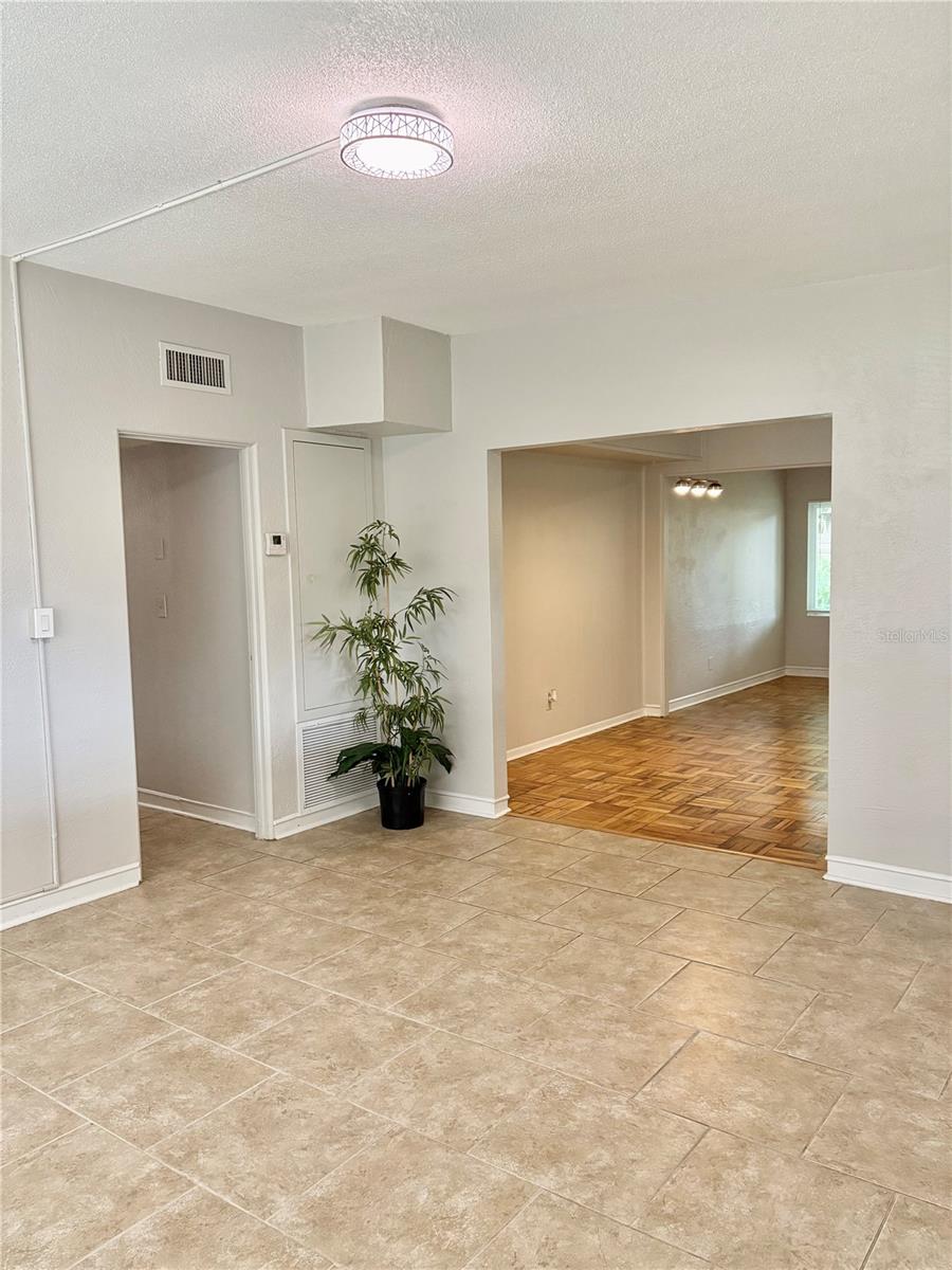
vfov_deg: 67.3
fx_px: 953
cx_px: 476
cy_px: 635
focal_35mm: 26
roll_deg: +0.6
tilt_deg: -4.7
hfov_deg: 53.1
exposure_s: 1/120
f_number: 1.6
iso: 250
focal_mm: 5.96
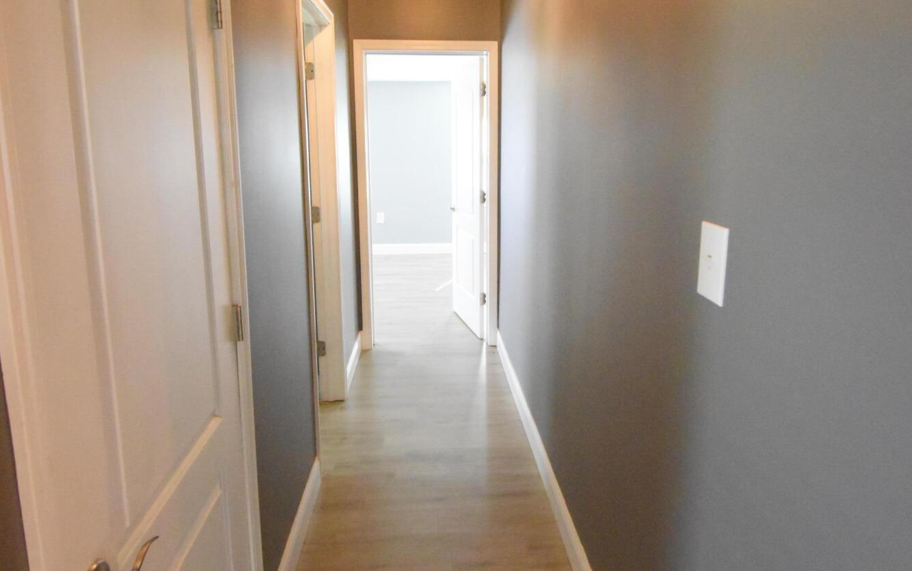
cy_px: 234
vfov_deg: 52.7
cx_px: 456
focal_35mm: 23
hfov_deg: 77.1
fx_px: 572
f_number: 4.5
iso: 8000
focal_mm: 10
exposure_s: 1/125
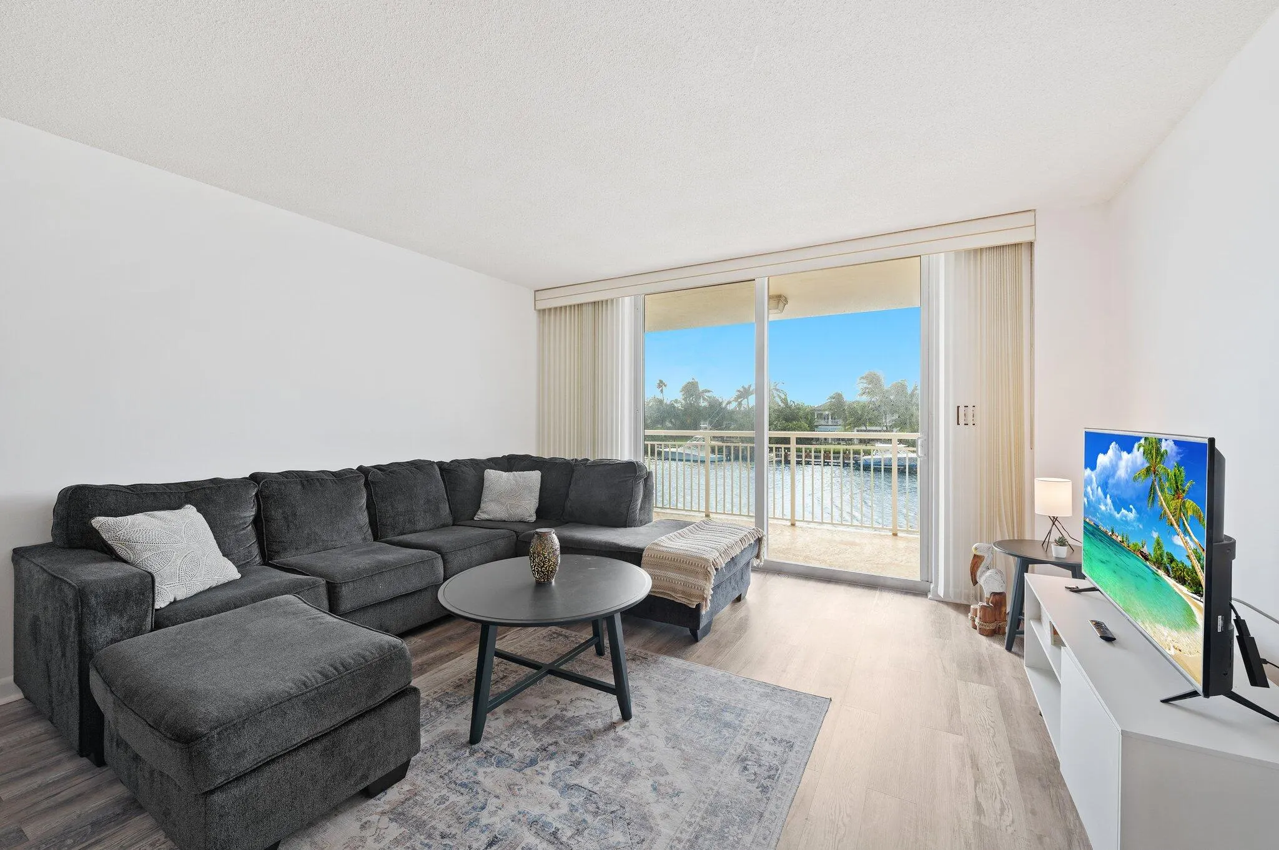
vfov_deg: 81.1
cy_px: 425
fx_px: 497
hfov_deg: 104.3
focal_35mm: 14
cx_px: 640
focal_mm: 14
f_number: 8
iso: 200
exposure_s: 1/13
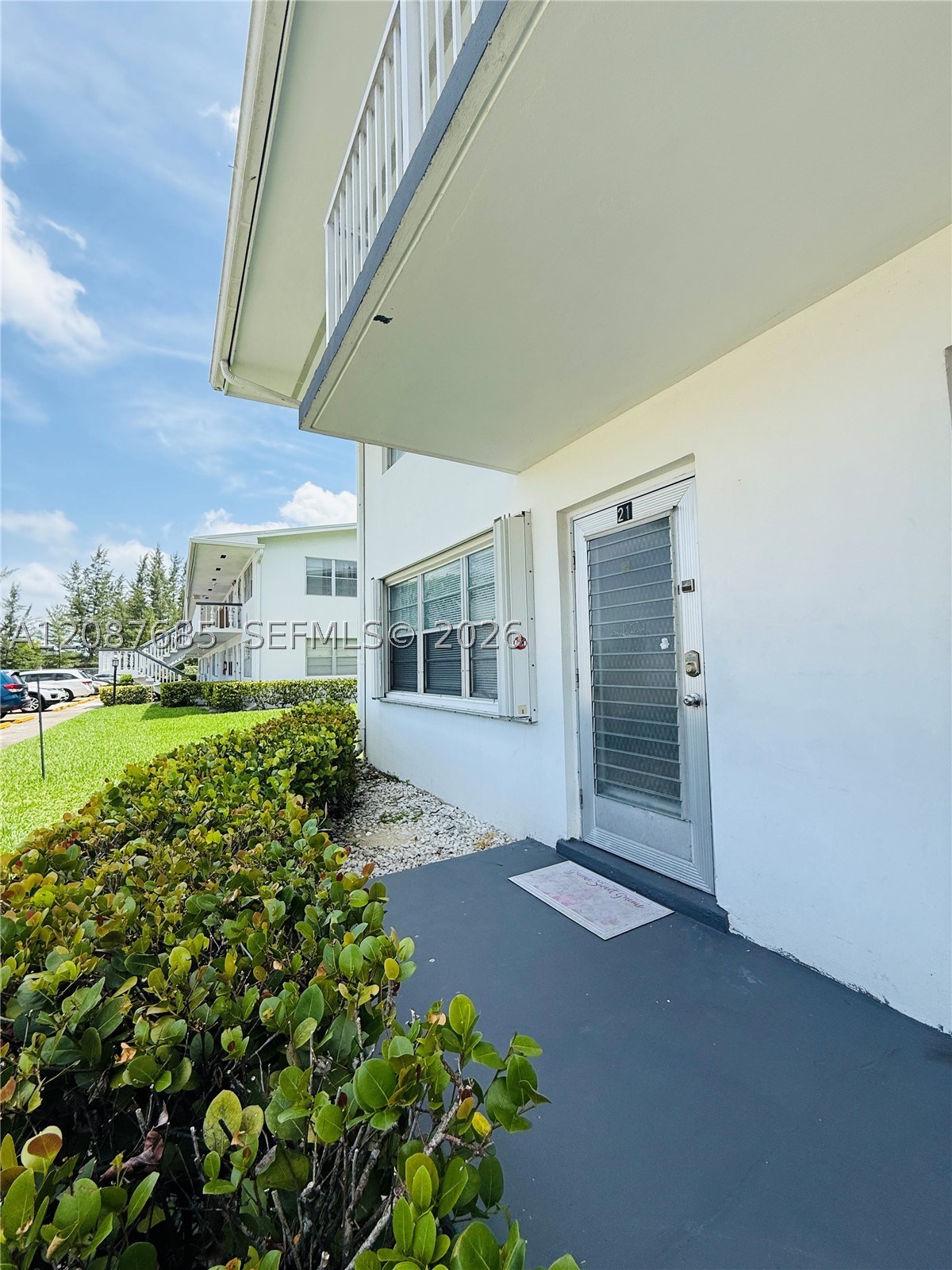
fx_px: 513
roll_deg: +1.2
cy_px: 635
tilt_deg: +4.7
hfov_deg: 85.7
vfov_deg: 102.1
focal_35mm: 14
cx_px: 476
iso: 64
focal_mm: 2.22
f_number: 2.2
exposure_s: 1/1368
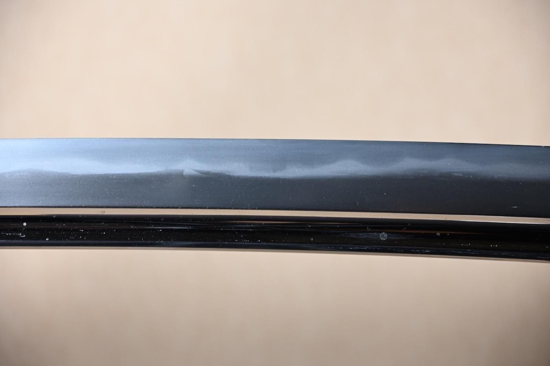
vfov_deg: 12.2
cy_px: 183
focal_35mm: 112
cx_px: 275
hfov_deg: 18.2
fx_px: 1718
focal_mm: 75
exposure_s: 1/2
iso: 100
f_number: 5.3
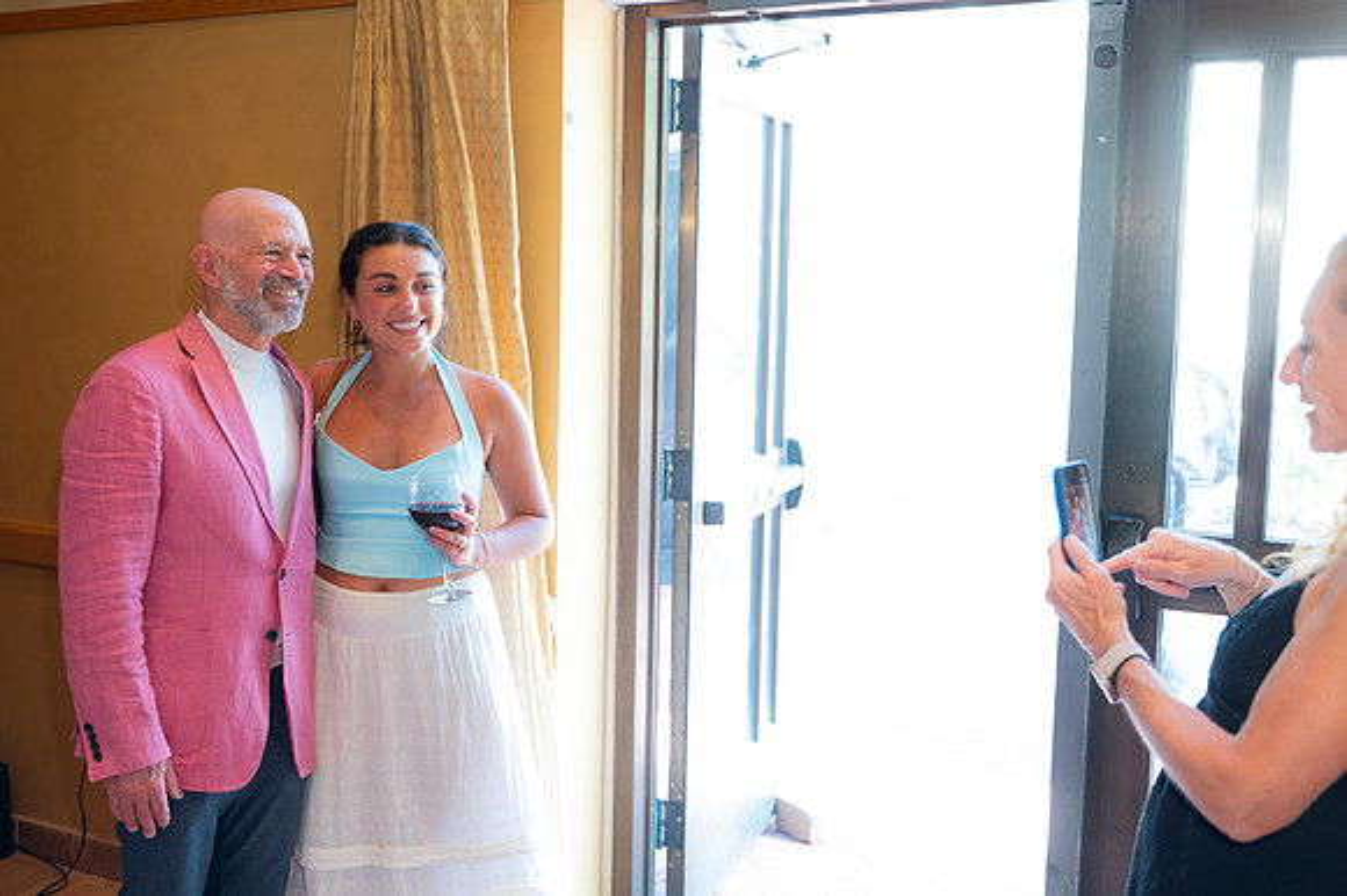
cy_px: 433
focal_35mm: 40
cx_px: 629
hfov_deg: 48.2
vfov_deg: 33.2
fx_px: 1503
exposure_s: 1/125
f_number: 3.2
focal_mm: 37
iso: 2000
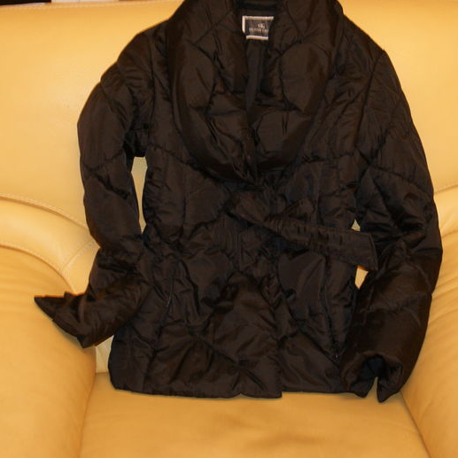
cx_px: 244
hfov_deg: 25.0
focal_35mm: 69
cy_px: 190
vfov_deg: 25.0
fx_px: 1033
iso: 400
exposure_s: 1/60
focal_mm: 28
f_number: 3.2
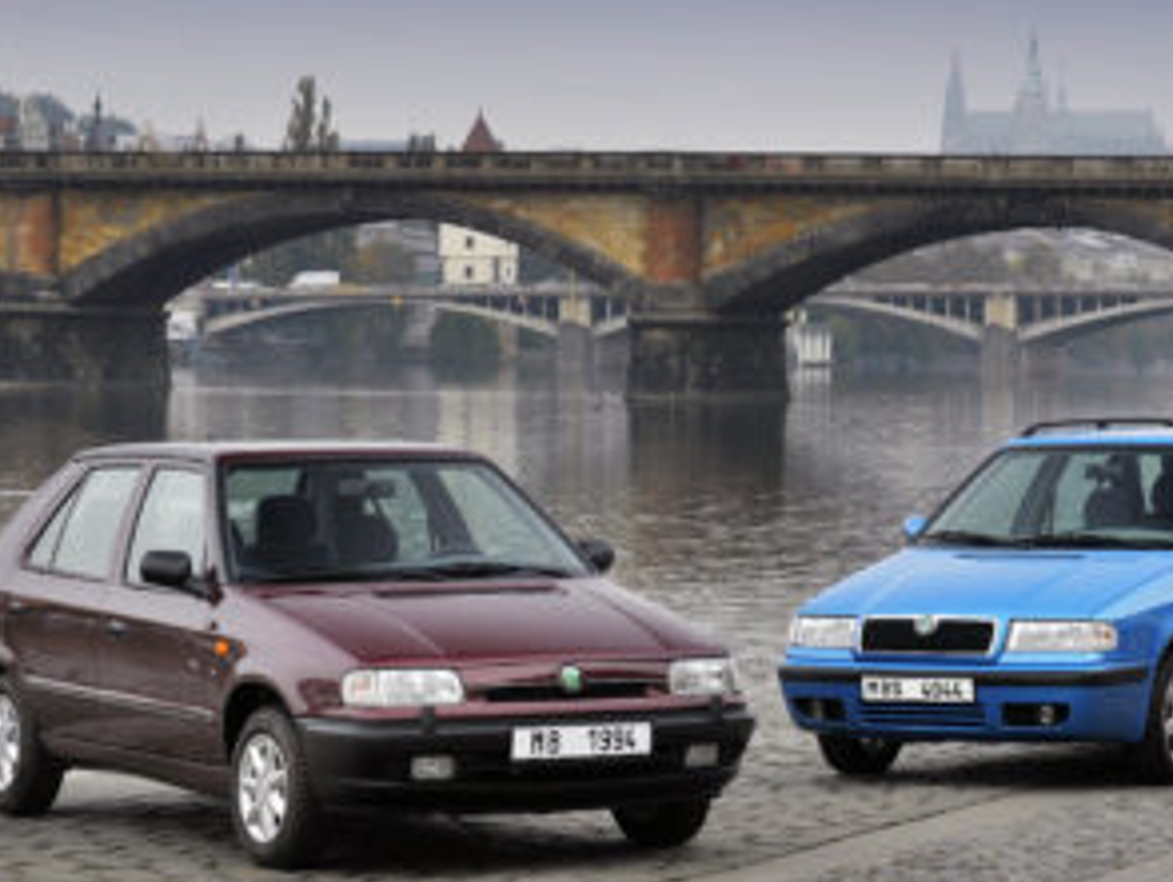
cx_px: 672
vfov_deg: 10.3
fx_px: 4909
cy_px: 419
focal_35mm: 145
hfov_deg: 13.6
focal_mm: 65
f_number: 9
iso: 200
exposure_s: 1/60
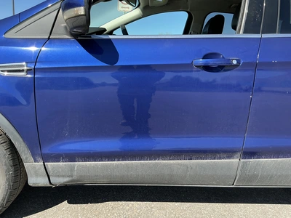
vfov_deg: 49.7
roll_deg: -4.7
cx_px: 146
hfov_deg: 63.4
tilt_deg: -10.5
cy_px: 109
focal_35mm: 28
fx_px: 235
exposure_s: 1/545
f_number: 1.8
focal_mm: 3
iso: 25
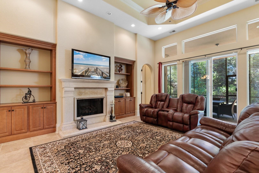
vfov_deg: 73.7
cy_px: 86
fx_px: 115
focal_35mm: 16
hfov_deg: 96.7
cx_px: 130
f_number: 4.8
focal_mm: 11
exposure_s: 1/3
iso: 100
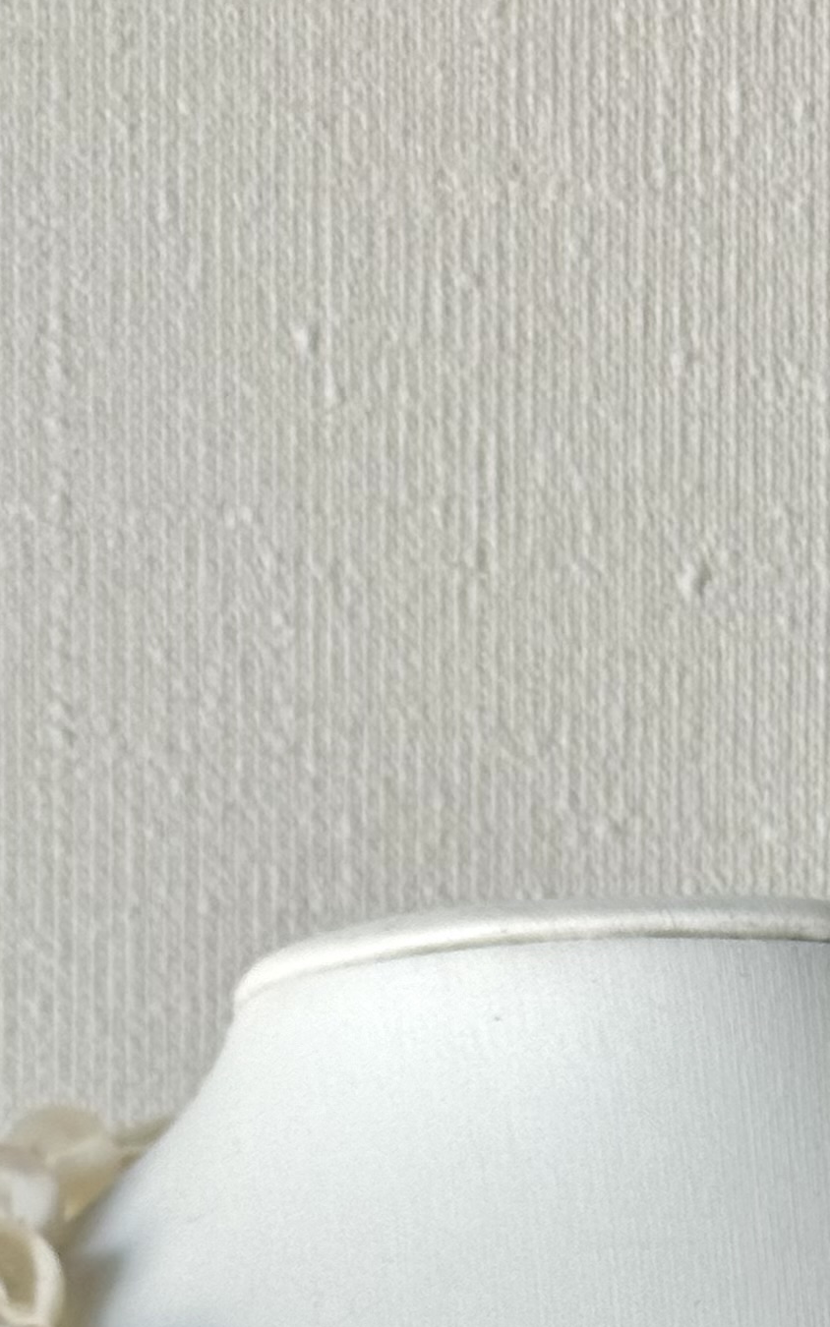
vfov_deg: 13.1
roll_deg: +0.5
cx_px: 681
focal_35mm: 152
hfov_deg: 8.6
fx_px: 5500
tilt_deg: -0.4
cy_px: 1875
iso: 50
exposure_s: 1/136
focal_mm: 6.76
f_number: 1.78
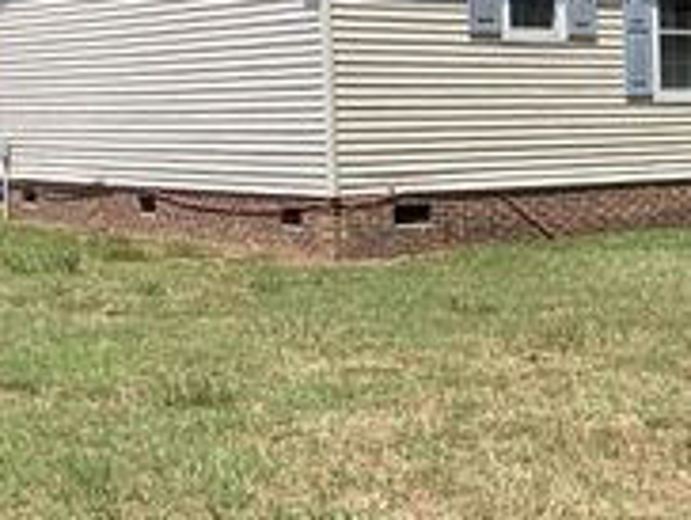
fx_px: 1699
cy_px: 260
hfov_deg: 21.2
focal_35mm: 85
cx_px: 854
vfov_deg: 17.4
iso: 25
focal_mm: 3.3
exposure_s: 1/1031
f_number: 2.4
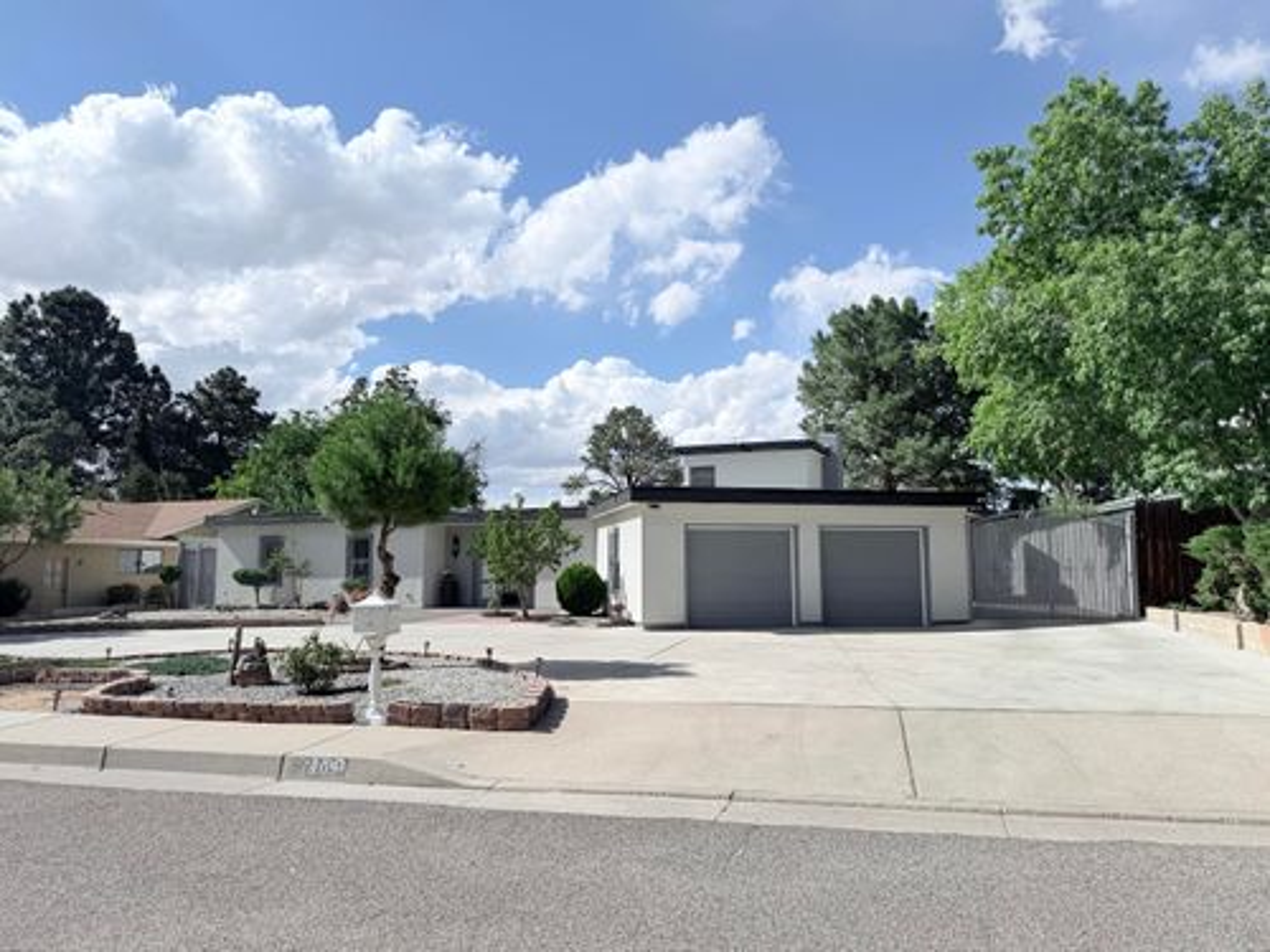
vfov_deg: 56.8
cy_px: 476
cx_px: 635
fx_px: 881
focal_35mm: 24
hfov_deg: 71.6
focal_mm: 6.76
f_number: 1.78
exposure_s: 1/8130
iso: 80
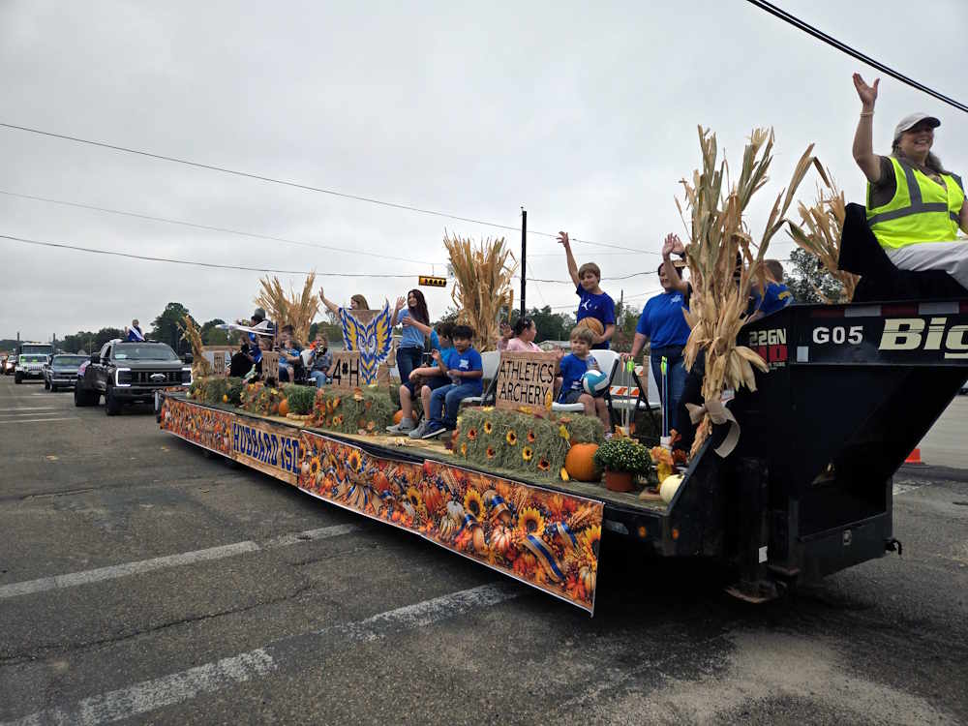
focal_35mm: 23
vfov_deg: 58.9
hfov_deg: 73.9
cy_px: 363
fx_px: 643
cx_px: 484
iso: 25
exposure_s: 1/1123
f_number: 1.8
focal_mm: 5.4
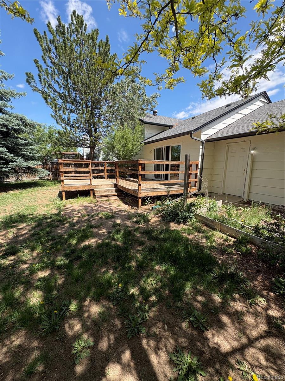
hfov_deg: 85.7
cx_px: 142
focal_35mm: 14
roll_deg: -0.1
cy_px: 190
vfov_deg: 102.1
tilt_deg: -8.8
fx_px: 154
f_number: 2.2
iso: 40
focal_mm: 2.22
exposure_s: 1/631
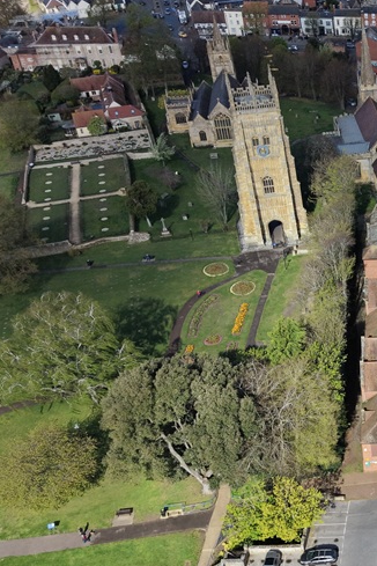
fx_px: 801
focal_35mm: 51
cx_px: 476
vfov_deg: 38.7
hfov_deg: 23.7
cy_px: 341
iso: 300
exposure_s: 1/5000
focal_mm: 8.67
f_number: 1.8
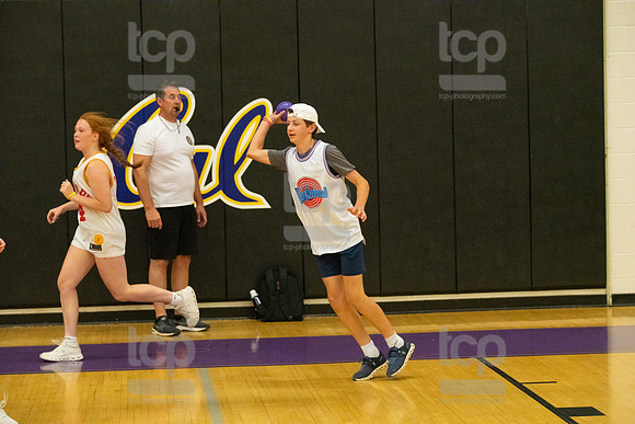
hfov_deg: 18.6
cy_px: 212
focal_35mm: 110
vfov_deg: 12.5
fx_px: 1941
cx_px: 318
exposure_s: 1/800
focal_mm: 110
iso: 6400
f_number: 4.5
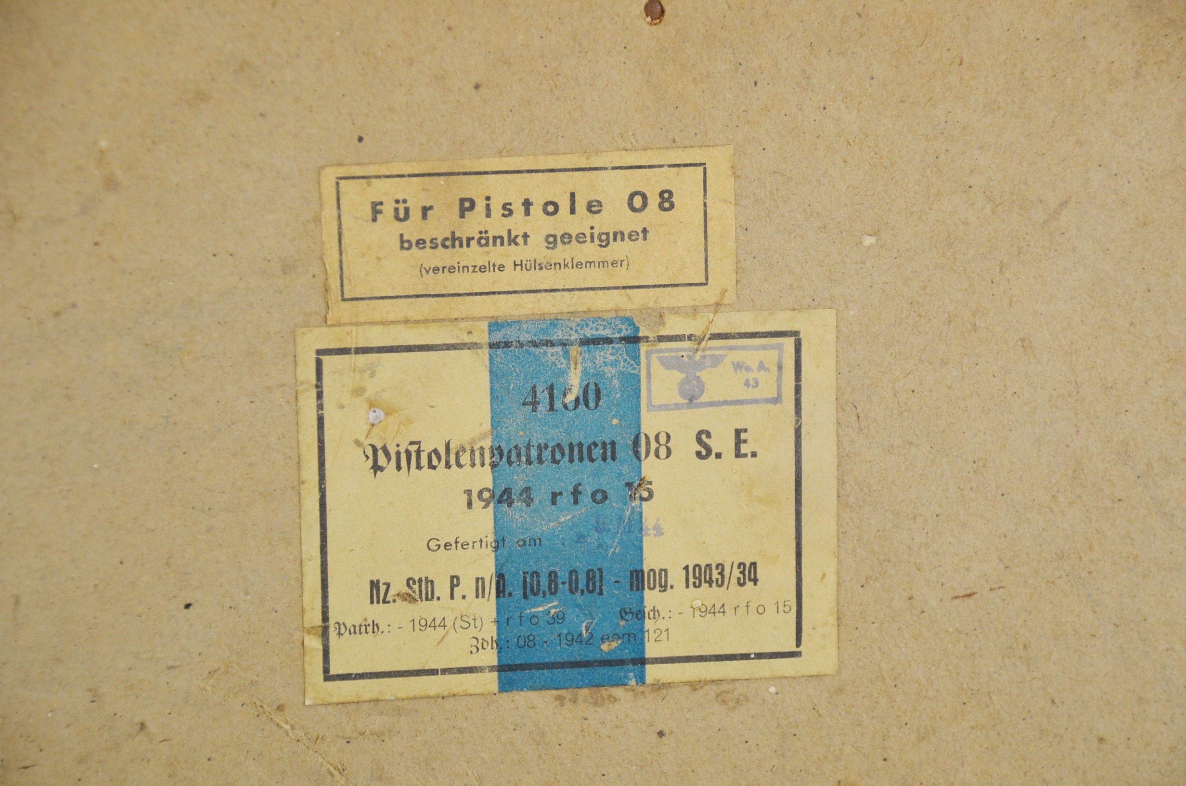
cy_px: 393
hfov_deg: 17.1
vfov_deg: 11.4
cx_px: 593
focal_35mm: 120
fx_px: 3945
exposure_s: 1/250
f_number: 5.6
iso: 800
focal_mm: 80
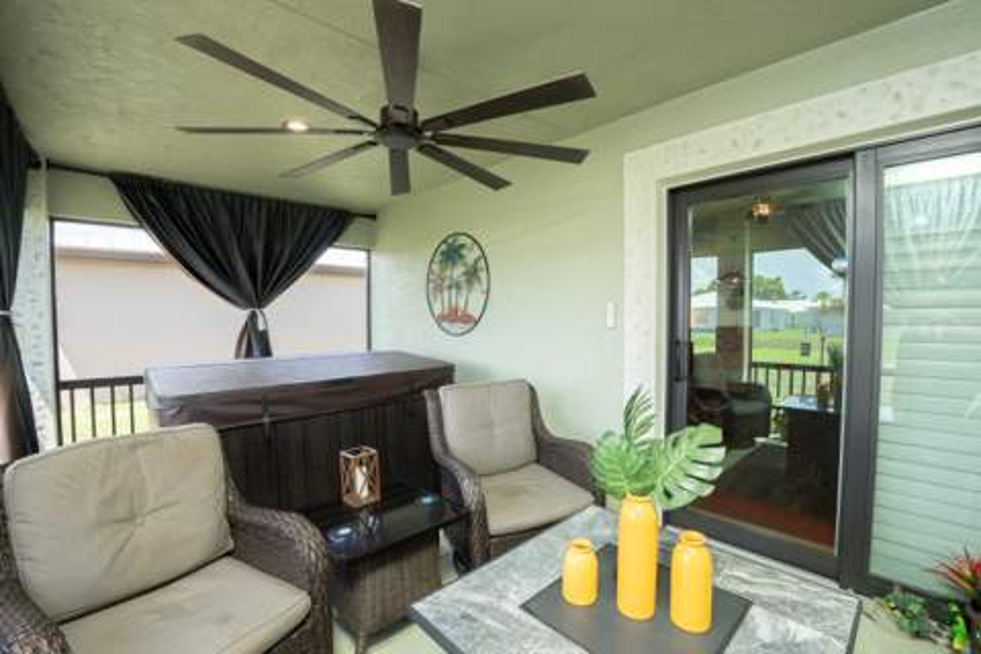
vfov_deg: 77.3
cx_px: 490
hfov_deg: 100.4
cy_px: 327
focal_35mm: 15
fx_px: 409
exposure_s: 1/125
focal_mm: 10
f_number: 10
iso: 500
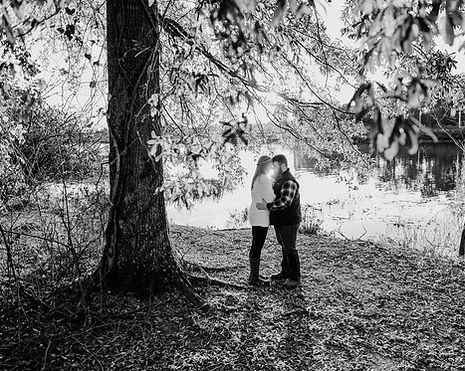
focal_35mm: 28
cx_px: 274
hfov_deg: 61.8
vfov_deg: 51.5
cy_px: 188
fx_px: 385
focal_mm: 24
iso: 200
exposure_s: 1/500
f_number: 2.5
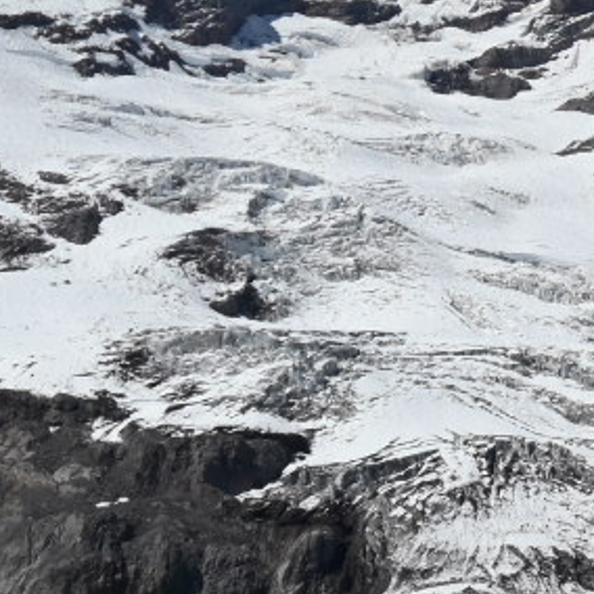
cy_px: 307
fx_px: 3669
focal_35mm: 189
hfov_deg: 8.8
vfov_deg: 9.3
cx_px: 1165
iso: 100
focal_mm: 26
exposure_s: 1/500
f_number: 11
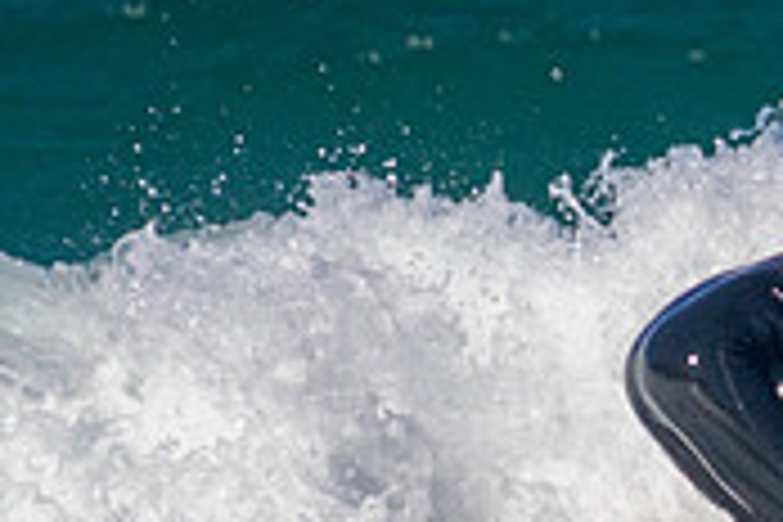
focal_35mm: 3648
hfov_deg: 0.6
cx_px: 1328
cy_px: 311
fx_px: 79338
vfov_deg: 0.4
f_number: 11
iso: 1250
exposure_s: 1/2000
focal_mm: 800
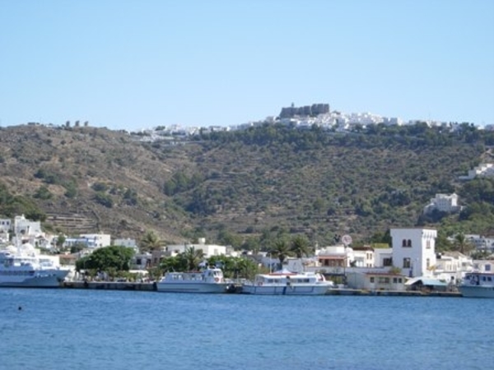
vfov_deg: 14.4
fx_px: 1470
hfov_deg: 19.1
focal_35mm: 103
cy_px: 185
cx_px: 247
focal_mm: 21.5
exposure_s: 1/332
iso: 50
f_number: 5.2
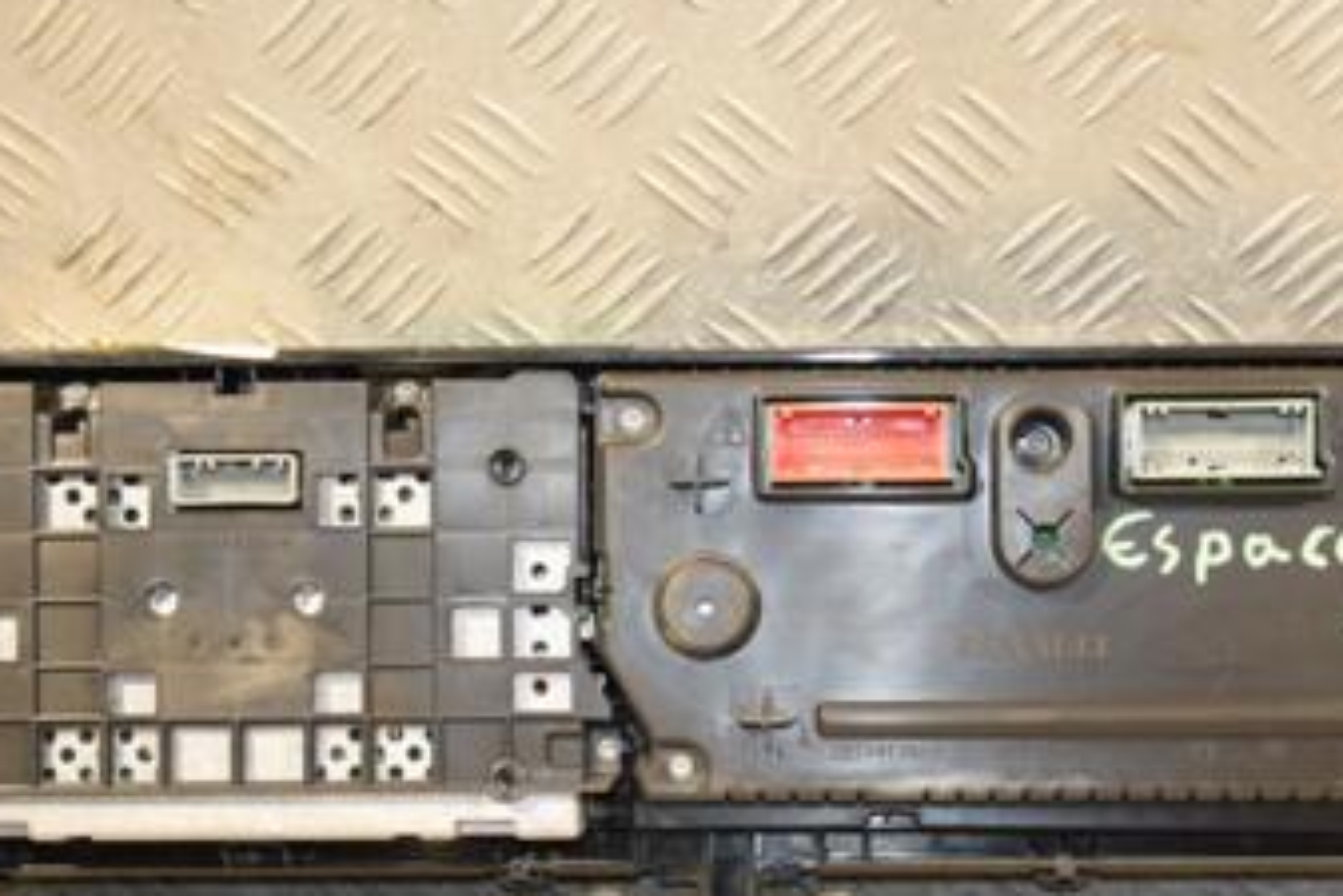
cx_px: 777
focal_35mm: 80
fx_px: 2986
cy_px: 577
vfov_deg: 17.0
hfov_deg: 25.3
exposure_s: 1/160
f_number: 5
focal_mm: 30
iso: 800
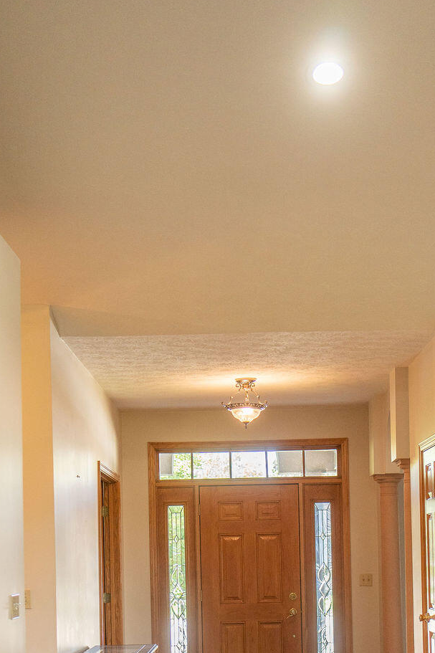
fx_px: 1070
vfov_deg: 32.8
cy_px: 545
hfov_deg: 23.0
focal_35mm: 59
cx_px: 231
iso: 640
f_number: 2.5
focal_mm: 35
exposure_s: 1/400
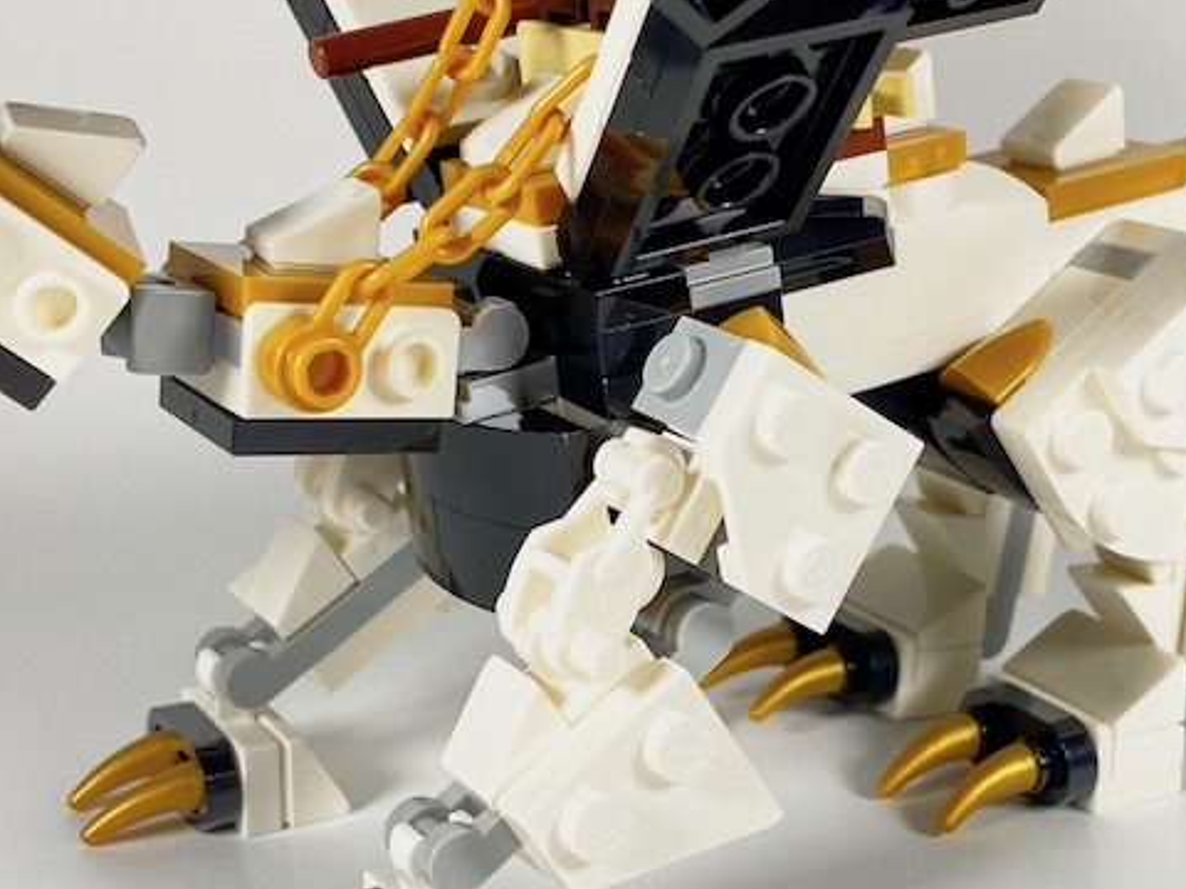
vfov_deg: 22.6
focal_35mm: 65
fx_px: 2227
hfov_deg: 29.7
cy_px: 516
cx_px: 739
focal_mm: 4.25
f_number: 1.8
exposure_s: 1/100
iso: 50
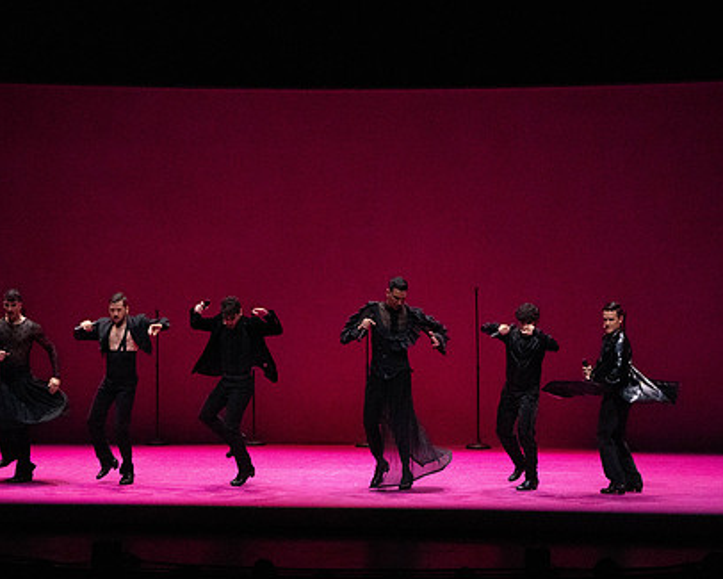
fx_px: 3874
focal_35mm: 181
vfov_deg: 8.5
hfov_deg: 10.6
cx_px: 215
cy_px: 256
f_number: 10
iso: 25600
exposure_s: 1/400
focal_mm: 135
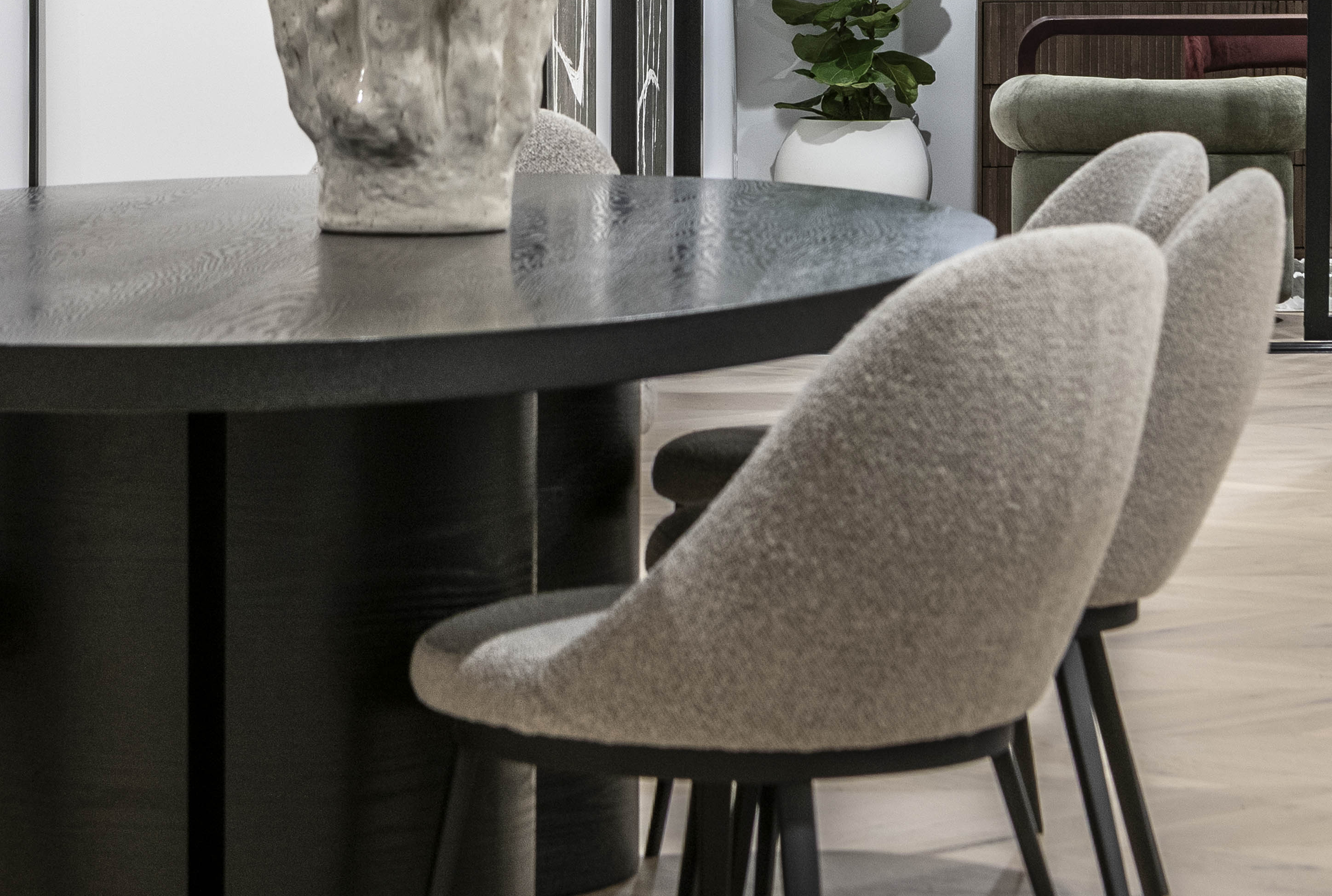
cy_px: 86
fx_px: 5454
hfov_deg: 13.9
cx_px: 882
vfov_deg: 9.4
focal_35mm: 147
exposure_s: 1.3
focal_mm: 52
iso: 125
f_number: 7.1
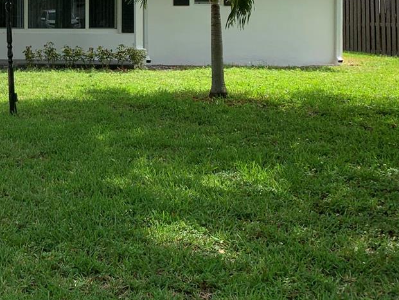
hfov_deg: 26.0
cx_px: -72
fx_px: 772
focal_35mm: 67
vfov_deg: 21.3
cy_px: 9
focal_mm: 4.25
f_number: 1.8
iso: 25
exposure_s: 1/2421
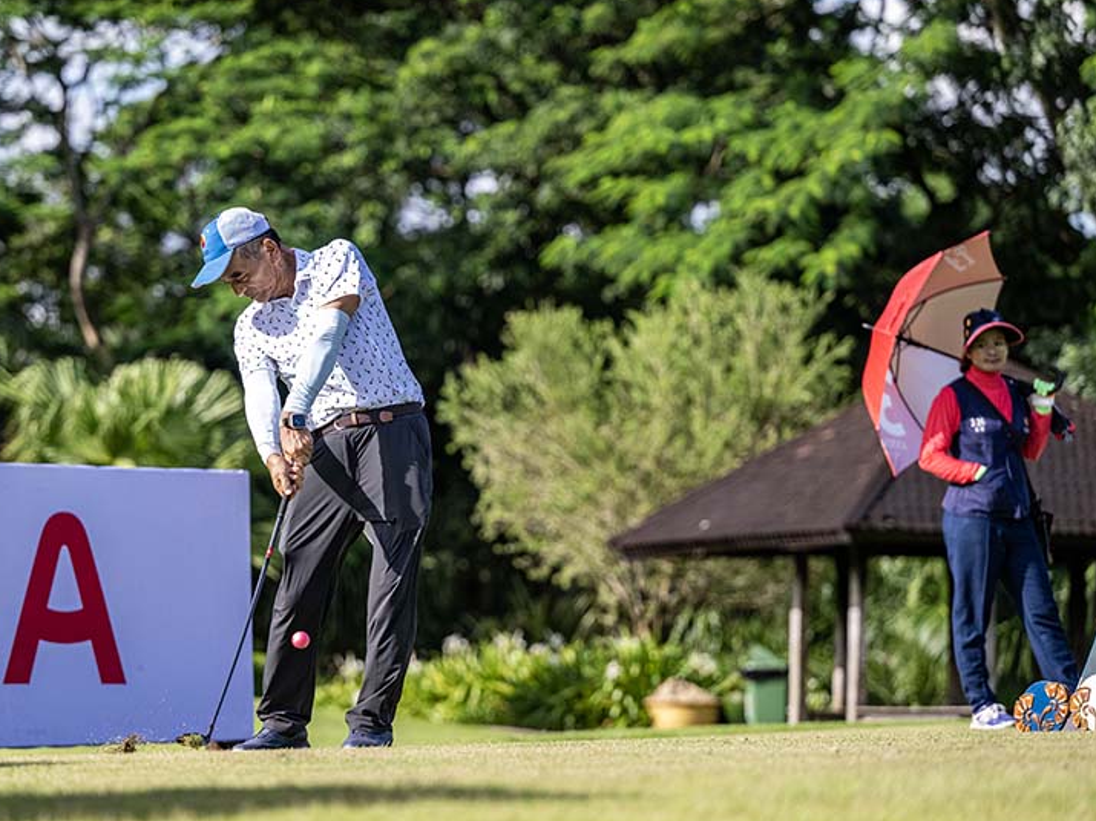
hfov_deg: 12.7
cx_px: 392
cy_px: 420
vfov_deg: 9.6
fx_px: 4907
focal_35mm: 155
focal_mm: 120
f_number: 2.8
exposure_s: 1/8000
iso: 1600
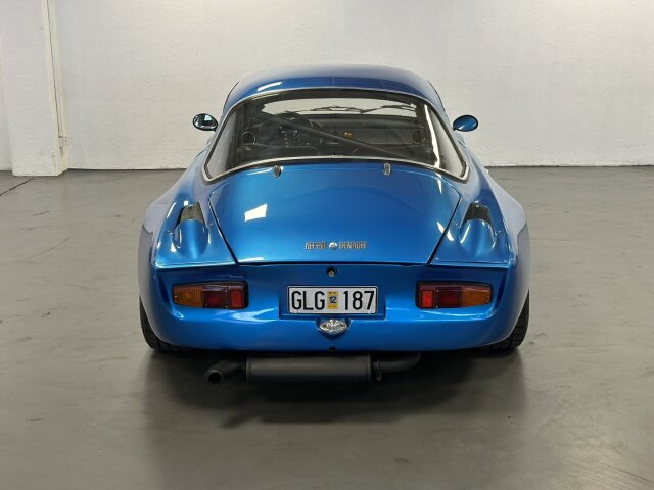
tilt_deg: -14.6
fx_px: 907
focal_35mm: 48
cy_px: 245
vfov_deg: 30.3
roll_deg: +0.3
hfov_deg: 39.7
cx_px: 327
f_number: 1.78
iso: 125
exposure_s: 1/60
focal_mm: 6.86
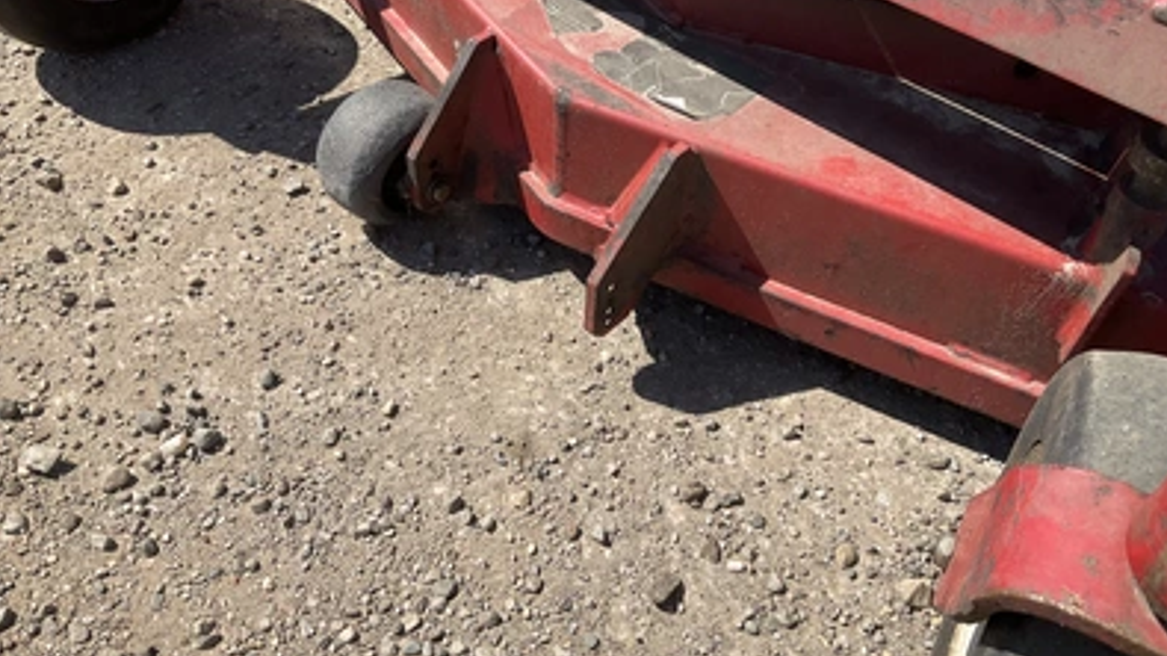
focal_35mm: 32
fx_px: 990
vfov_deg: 36.4
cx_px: 588
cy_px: 239
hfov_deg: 61.0
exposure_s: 1/1342
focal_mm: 3
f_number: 1.8
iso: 25
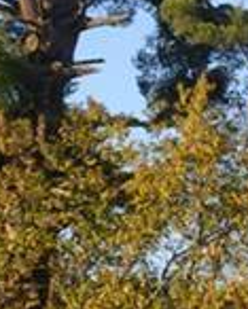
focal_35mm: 177
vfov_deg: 10.8
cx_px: 988
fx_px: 1622
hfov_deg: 6.8
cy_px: 287
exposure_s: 1/250
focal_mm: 18
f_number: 8
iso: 200
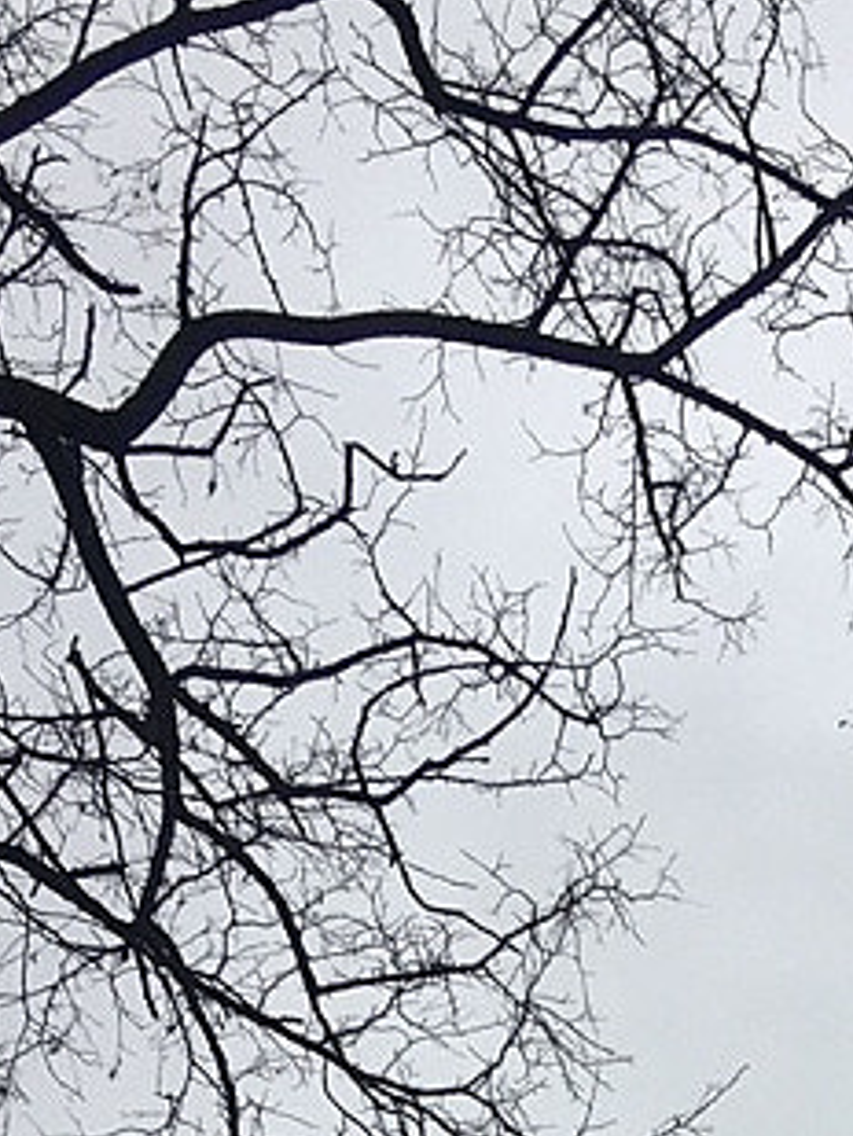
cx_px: 1335
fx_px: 4925
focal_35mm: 150
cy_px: 2312
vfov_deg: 11.7
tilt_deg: +46.4
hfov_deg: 9.6
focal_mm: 4.15
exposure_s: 1/175
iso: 25
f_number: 2.2
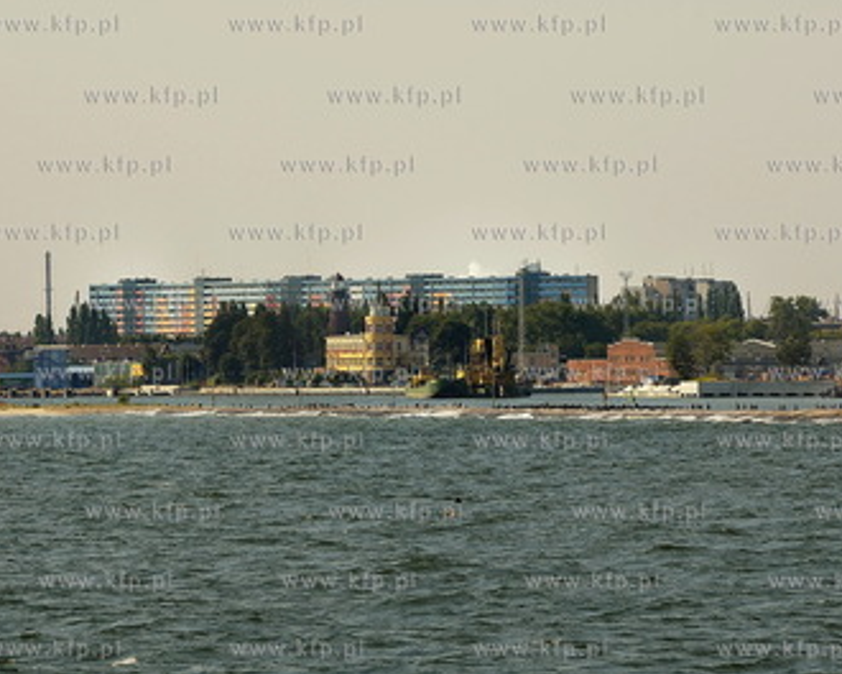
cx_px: 485
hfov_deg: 6.7
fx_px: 7227
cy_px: 337
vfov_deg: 5.3
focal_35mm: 290
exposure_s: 1/800
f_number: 7.1
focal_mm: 170
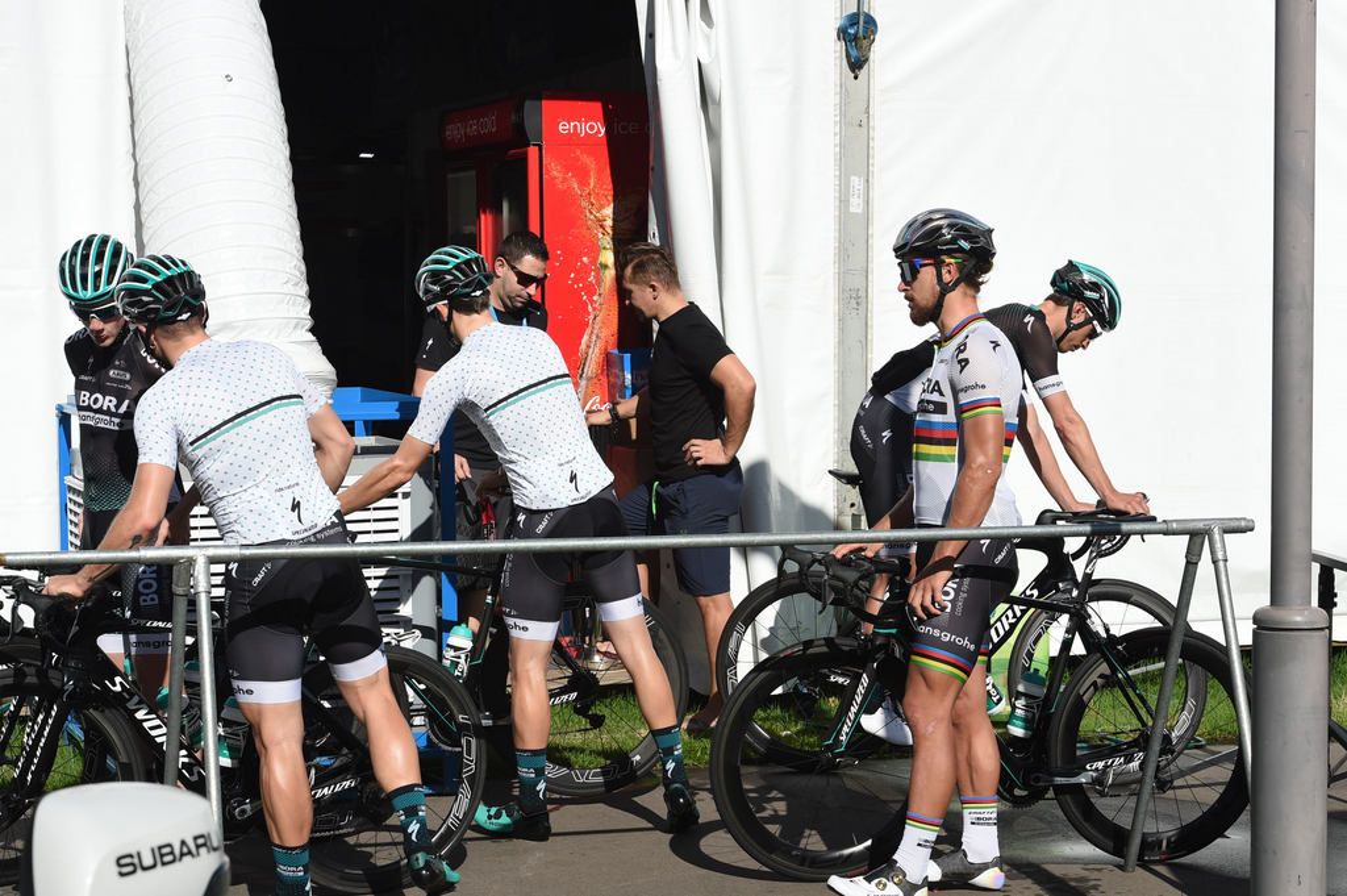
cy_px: 448
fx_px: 2991
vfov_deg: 17.0
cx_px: 674
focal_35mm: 80
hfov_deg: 25.4
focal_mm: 80
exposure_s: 1/800
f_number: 14
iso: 500
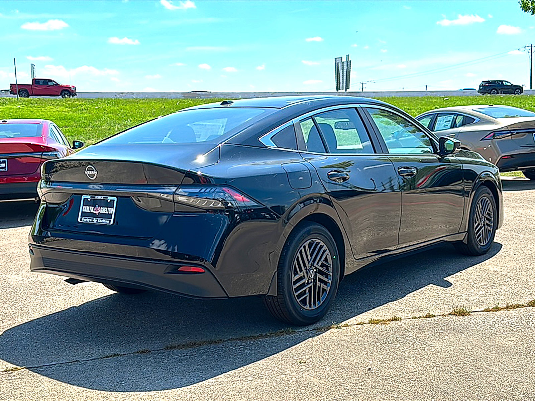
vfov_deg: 37.7
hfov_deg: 49.0
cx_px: 268
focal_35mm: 38
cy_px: 200
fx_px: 587
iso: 80
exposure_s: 1/3497
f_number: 1.78
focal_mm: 6.86
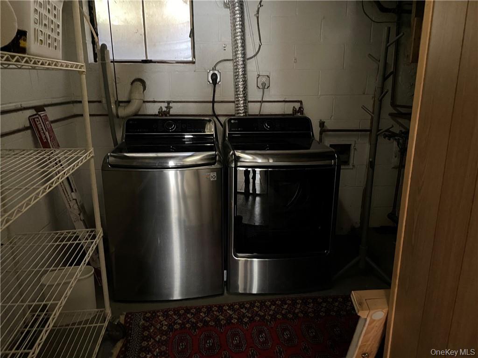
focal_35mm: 26
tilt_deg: -15.2
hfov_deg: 67.3
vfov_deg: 53.1
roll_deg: +0.4
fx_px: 359
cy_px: 179
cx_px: 239
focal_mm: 4.2
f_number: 1.6
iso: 800
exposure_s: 1/24
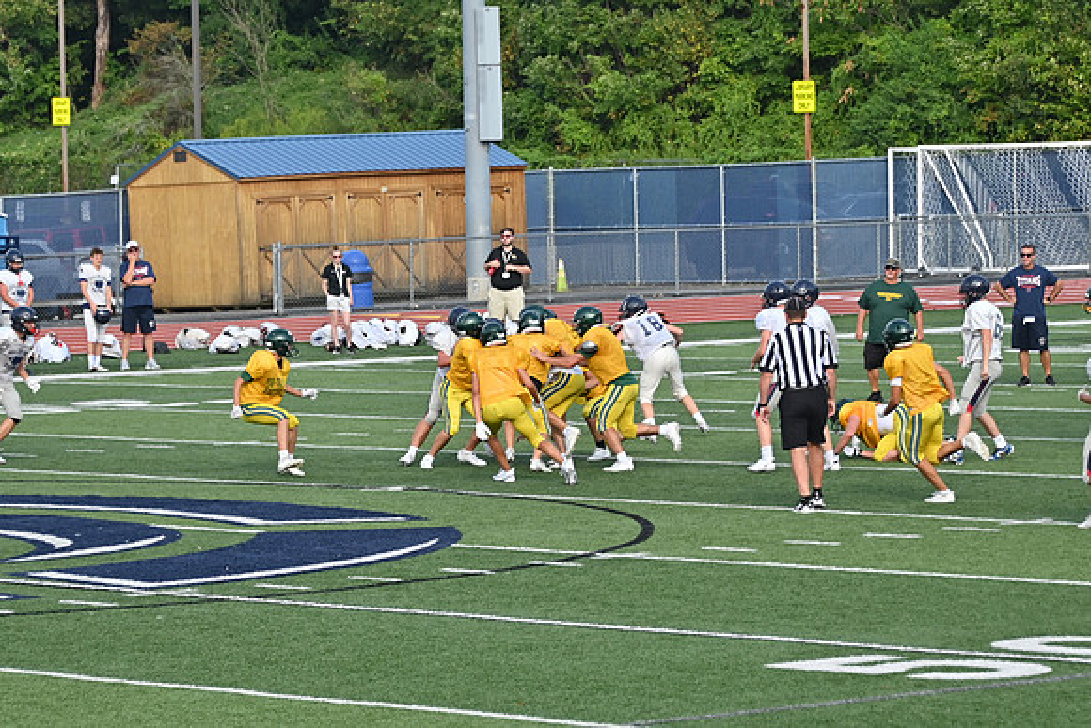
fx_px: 6123
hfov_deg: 10.2
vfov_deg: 6.8
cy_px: 364
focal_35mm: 202
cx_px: 546
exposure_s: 1/800
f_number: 5.6
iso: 250
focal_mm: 135
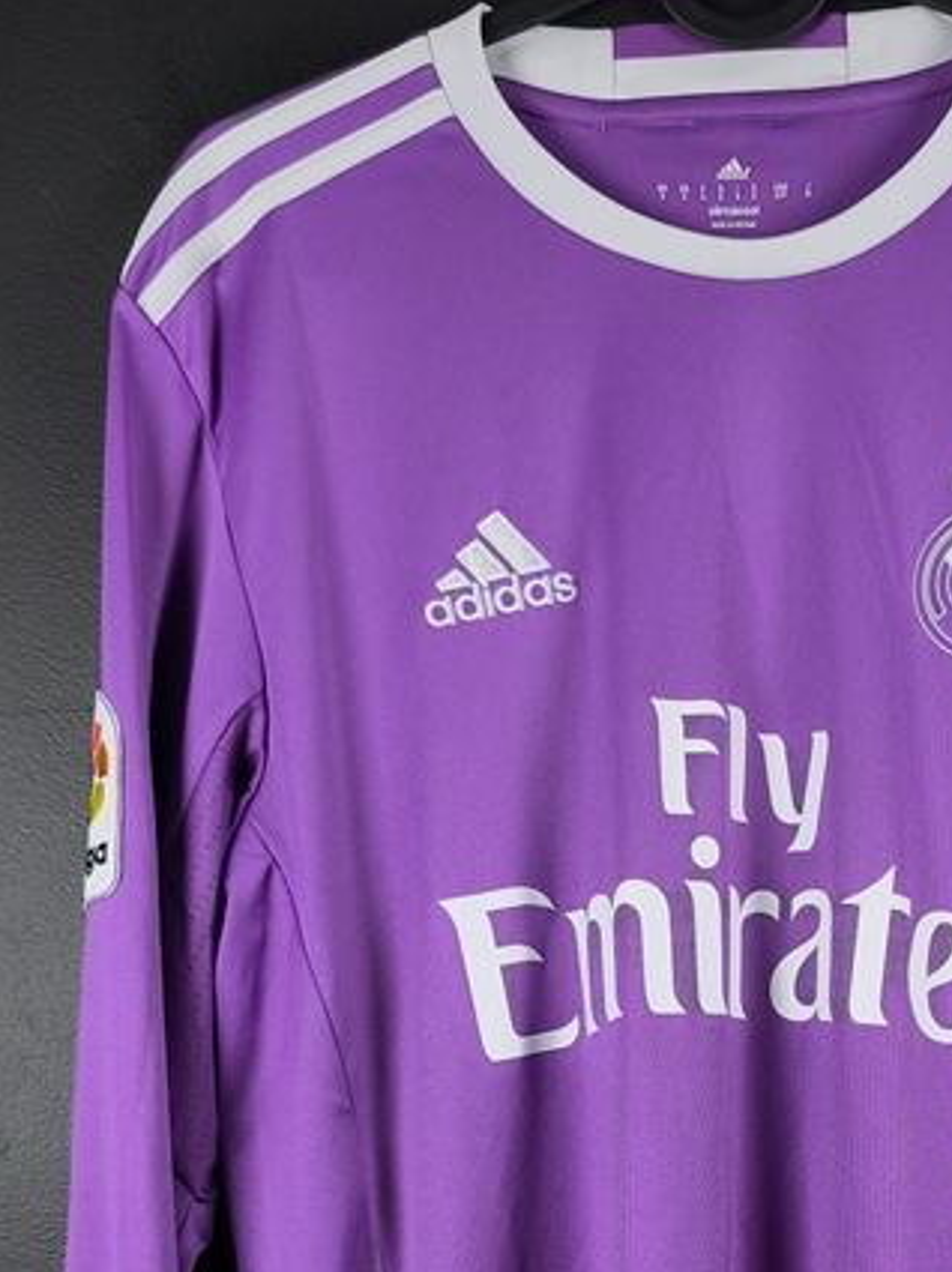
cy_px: 1209
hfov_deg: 22.3
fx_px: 2387
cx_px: 745
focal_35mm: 65
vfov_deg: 28.4
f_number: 1.6
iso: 400
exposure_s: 1/200
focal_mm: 6.57
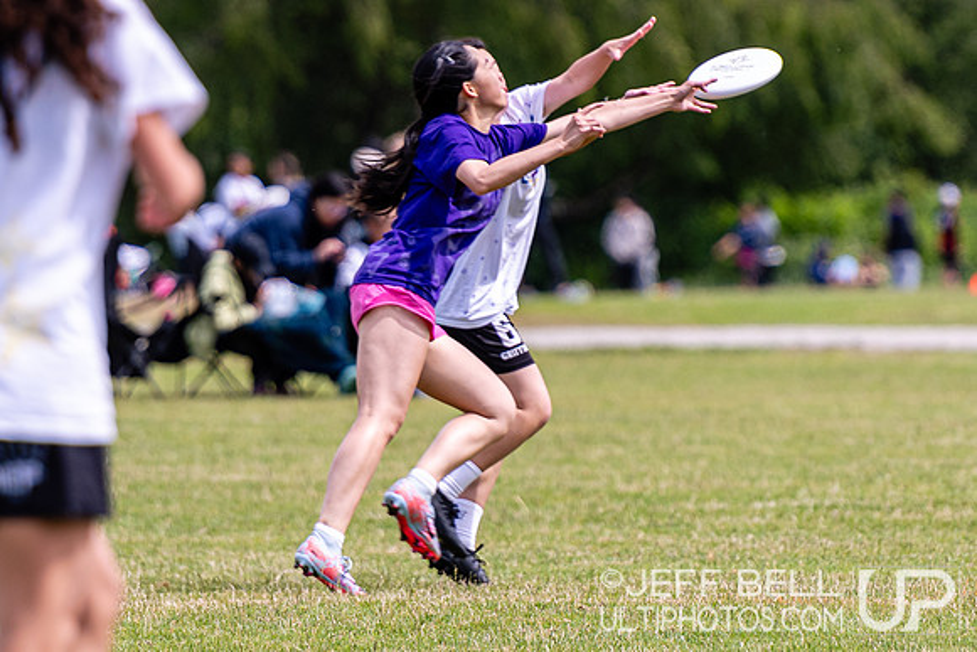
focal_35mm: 585
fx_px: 15871
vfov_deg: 2.4
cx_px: 589
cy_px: 172
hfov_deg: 3.5
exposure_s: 1/1250
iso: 110
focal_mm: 200
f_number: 3.2
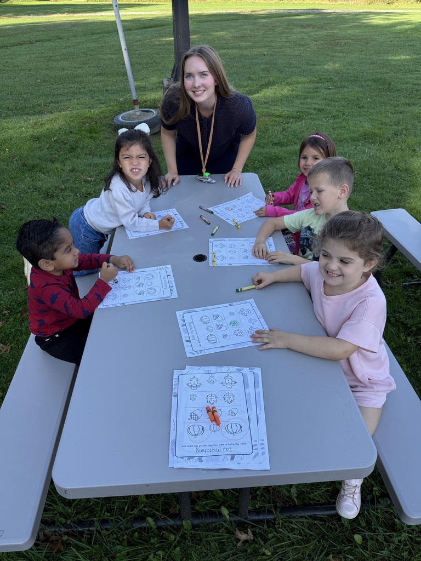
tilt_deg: -37.6
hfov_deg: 56.8
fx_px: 389
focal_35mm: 24
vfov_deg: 71.6
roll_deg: +2.2
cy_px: 280
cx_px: 210
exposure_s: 1/888
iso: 80
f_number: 1.78
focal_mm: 6.76
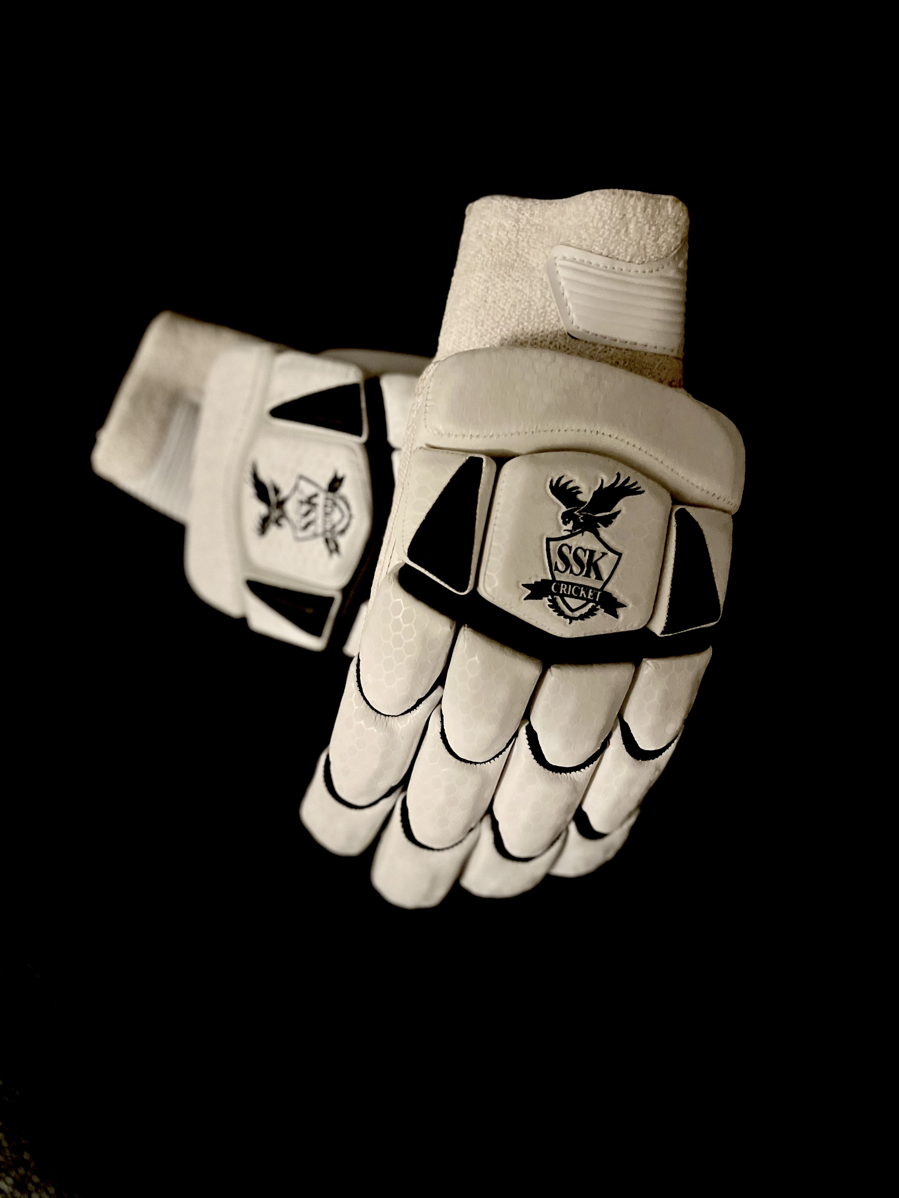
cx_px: 450
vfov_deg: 67.3
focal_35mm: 26
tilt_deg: -77.3
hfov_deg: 53.1
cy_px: 599
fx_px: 900
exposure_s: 1/40
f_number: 1.5
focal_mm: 5.7
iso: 640
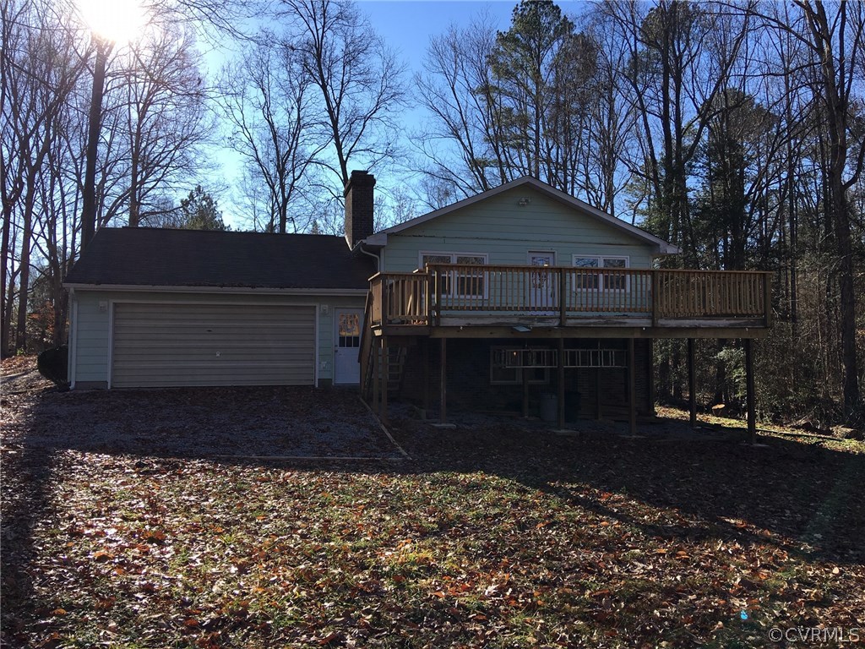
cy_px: 324
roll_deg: +0.0
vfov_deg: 48.2
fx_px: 725
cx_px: 432
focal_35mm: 29
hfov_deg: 61.7
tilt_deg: +3.3
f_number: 2.2
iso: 25
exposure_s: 1/855
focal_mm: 4.15
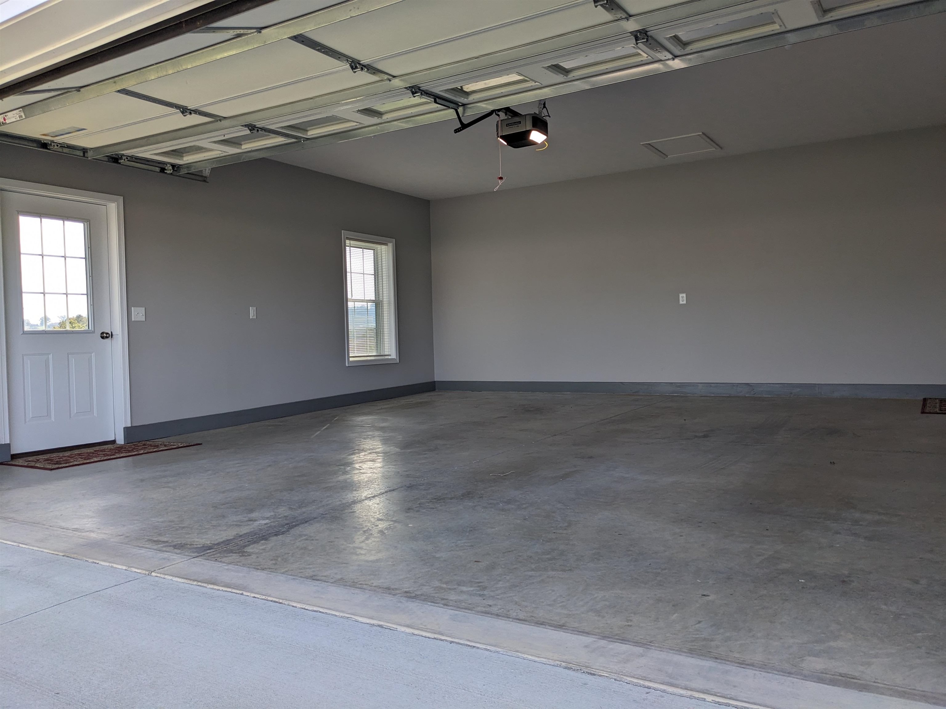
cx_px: 473
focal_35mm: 27
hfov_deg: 65.3
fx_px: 738
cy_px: 354
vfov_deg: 51.4
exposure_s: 1/600
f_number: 1.73
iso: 45
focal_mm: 4.38
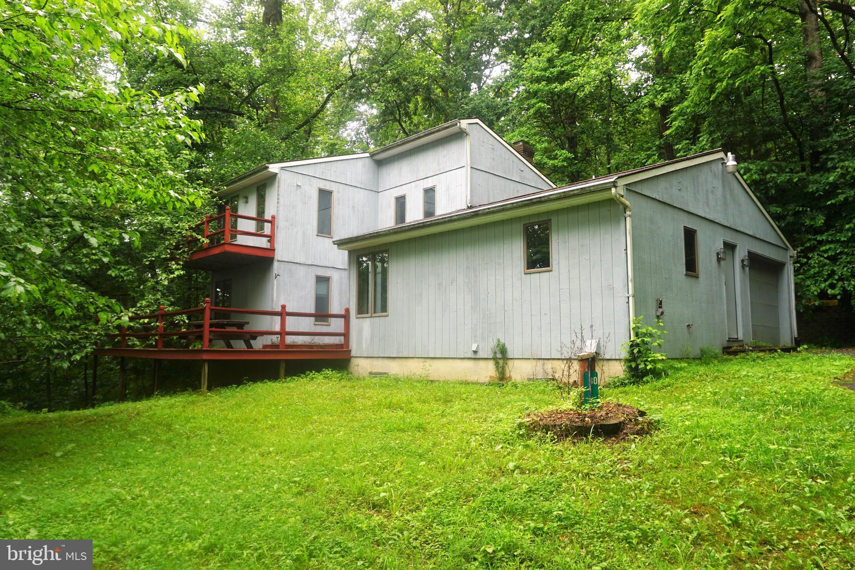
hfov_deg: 73.7
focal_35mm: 24
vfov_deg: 53.1
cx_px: 428
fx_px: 570
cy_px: 285
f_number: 5.6
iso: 100
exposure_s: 1/60
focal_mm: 16
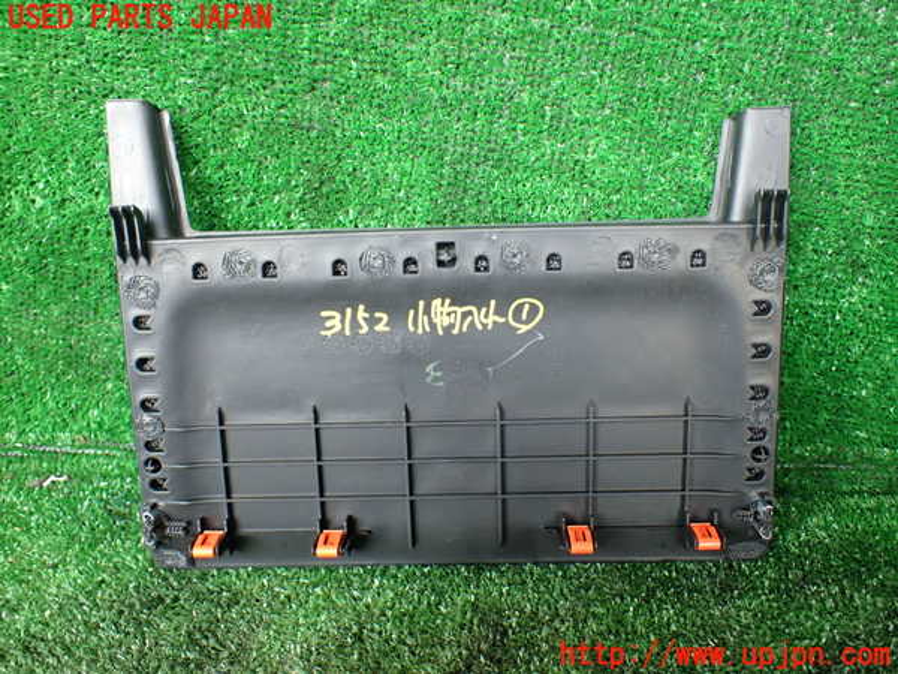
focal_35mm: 30
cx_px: 449
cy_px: 337
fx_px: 778
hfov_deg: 60.0
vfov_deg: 46.8
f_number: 2.3
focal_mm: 5.4
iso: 320
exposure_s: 1/125
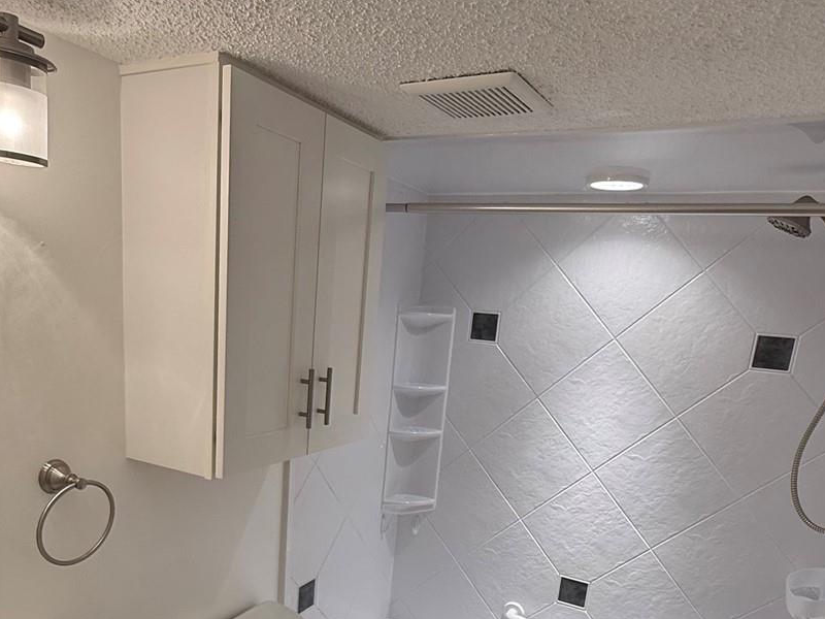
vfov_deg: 47.9
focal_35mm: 28
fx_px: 667
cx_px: 361
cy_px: 464
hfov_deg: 63.2
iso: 100
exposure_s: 1/120
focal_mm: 2.22
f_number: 2.2
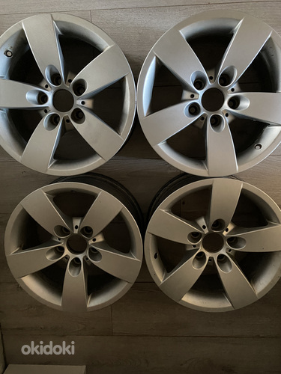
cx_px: 140
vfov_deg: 67.3
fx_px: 281
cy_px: 187
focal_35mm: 26
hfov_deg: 53.1
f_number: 1.8
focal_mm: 4.25
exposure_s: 1/30
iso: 1000
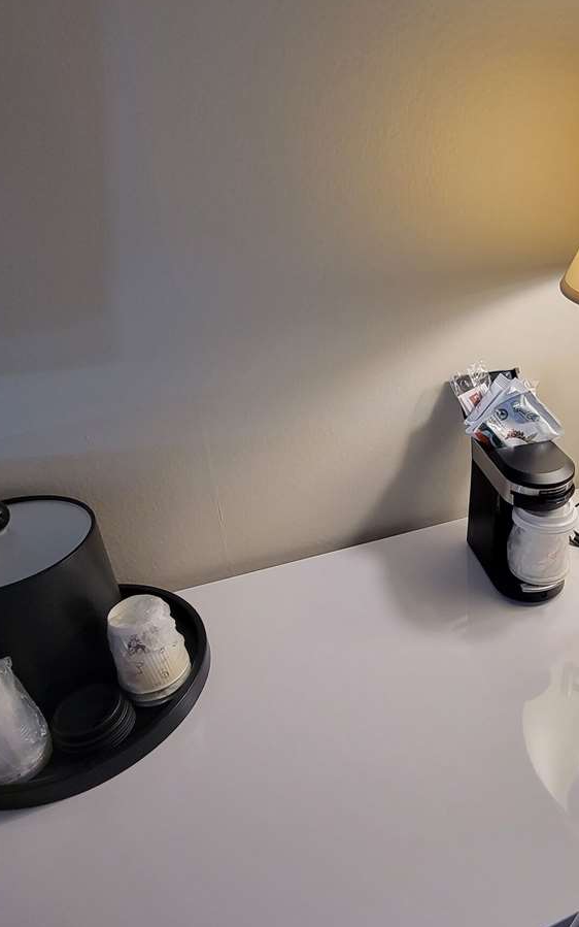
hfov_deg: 50.4
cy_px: 472
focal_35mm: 23
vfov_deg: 77.1
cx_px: 447
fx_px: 581
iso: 200
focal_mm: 2.2
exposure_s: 1/60
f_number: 2.2
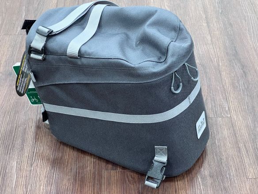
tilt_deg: -36.8
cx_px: 129
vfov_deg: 19.1
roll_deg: +1.2
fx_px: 574
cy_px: 97
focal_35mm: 77
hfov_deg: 25.3
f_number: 2.8
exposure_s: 1/50
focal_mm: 9
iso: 500
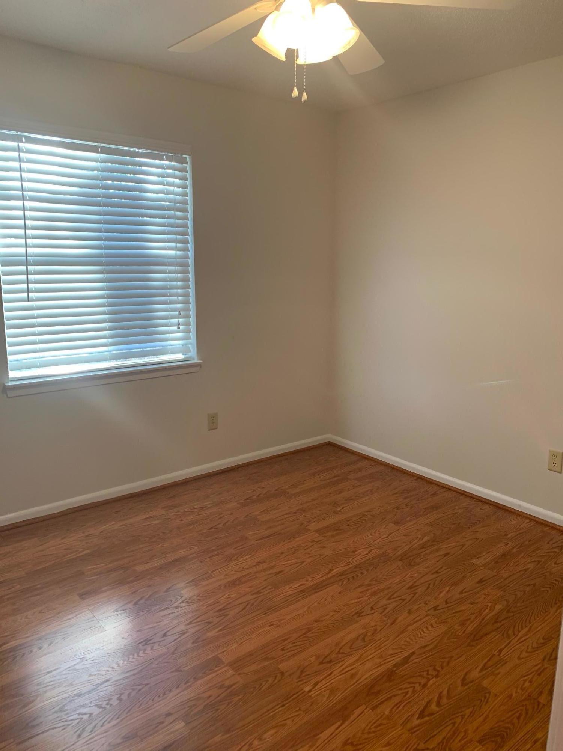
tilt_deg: -8.8
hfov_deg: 53.1
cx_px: 282
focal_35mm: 26
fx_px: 564
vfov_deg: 67.3
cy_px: 376
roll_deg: -0.9
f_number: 1.8
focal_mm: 4.25
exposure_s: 1/60
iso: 80
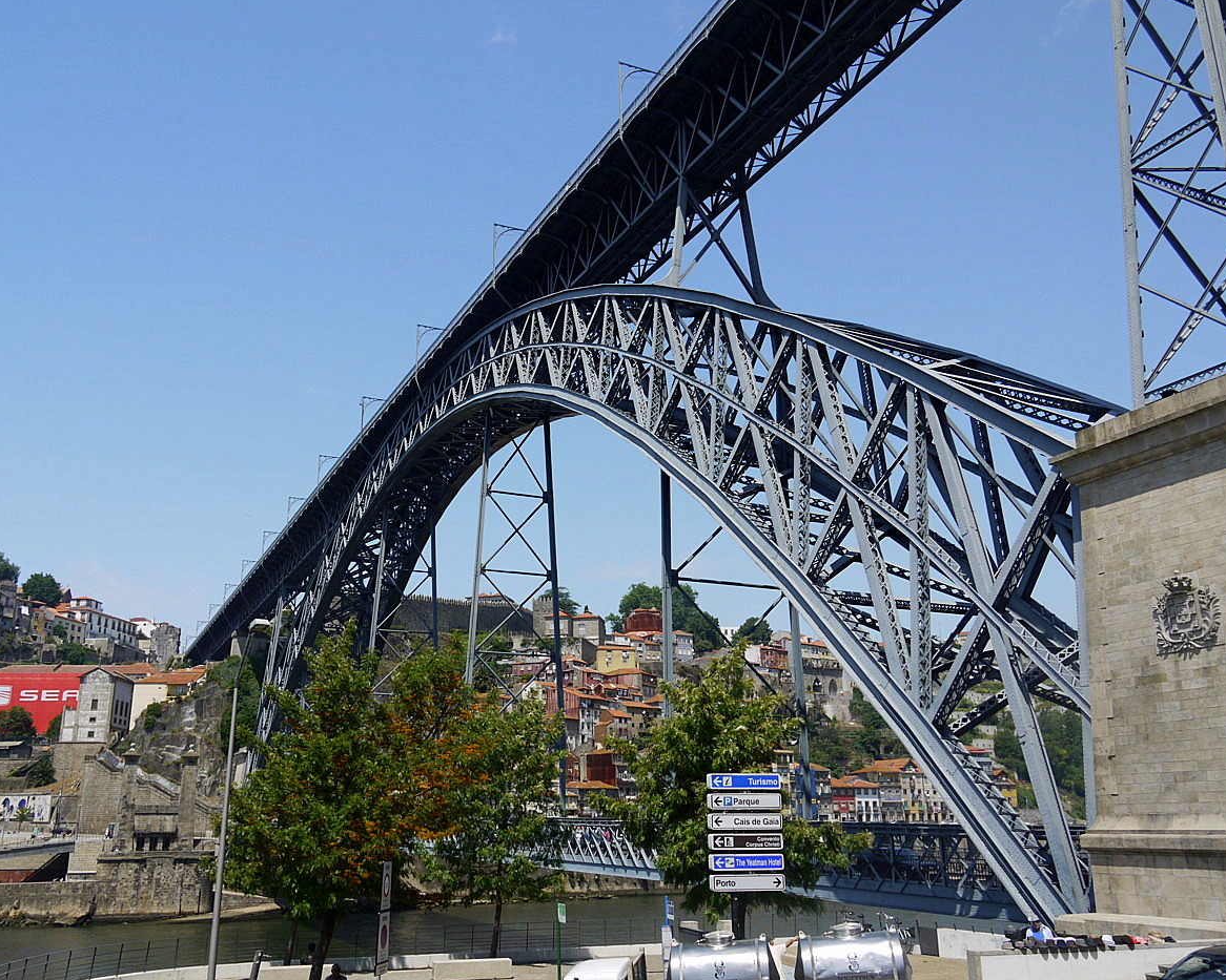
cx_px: 585
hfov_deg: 58.7
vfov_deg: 48.5
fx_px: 1089
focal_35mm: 30
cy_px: 477
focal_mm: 14
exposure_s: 1/200
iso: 100
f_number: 7.1
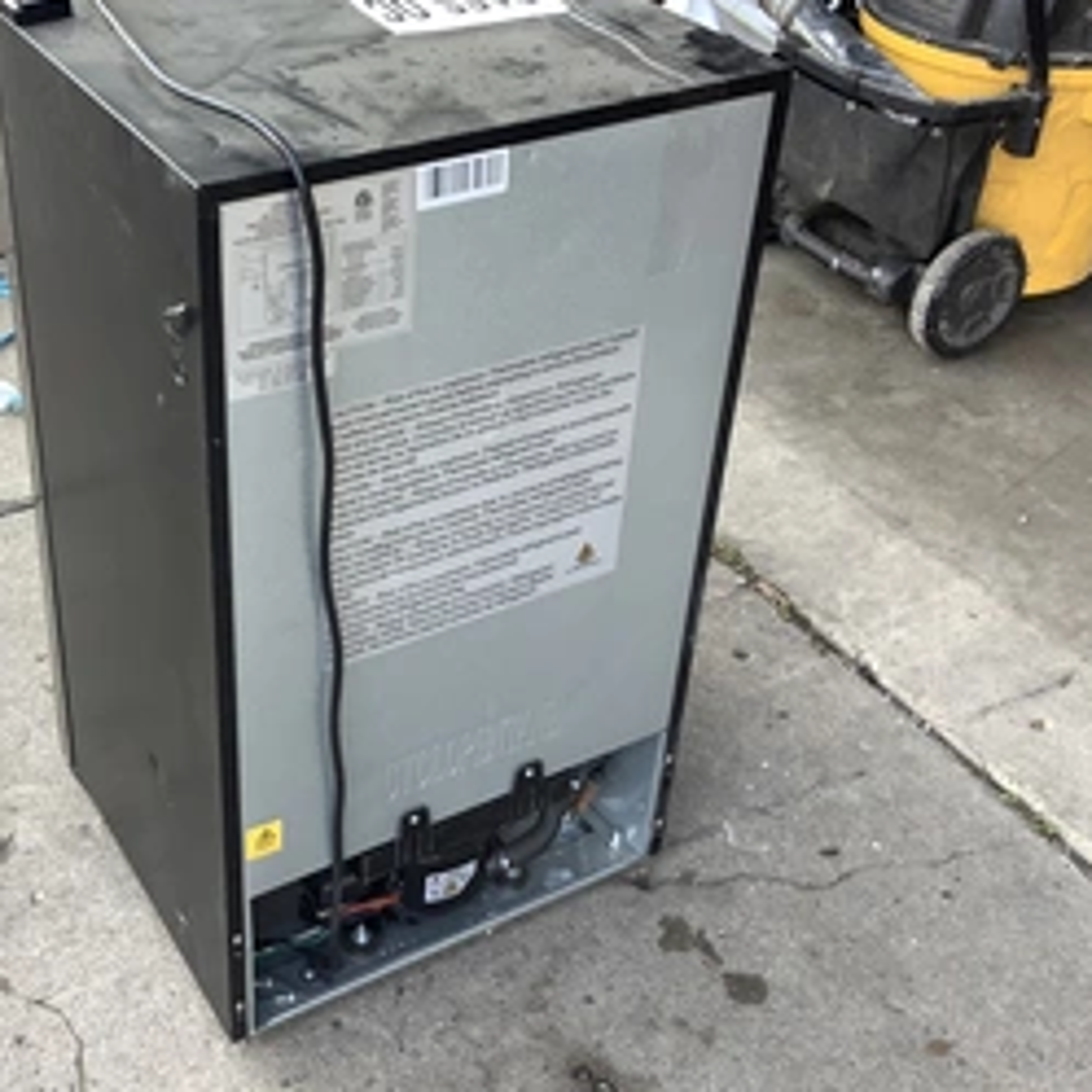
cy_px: 491
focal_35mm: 44
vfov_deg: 38.3
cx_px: 386
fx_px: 1570
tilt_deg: -31.4
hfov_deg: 38.0
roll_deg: -3.1
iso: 32
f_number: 2.4
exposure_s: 1/120
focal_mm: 3.3
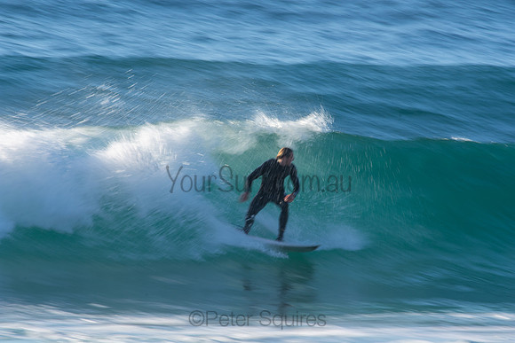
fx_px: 10731
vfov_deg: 1.8
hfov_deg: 2.7
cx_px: 258
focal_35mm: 750
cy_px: 172
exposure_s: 1/25
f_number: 20
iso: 100
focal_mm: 500
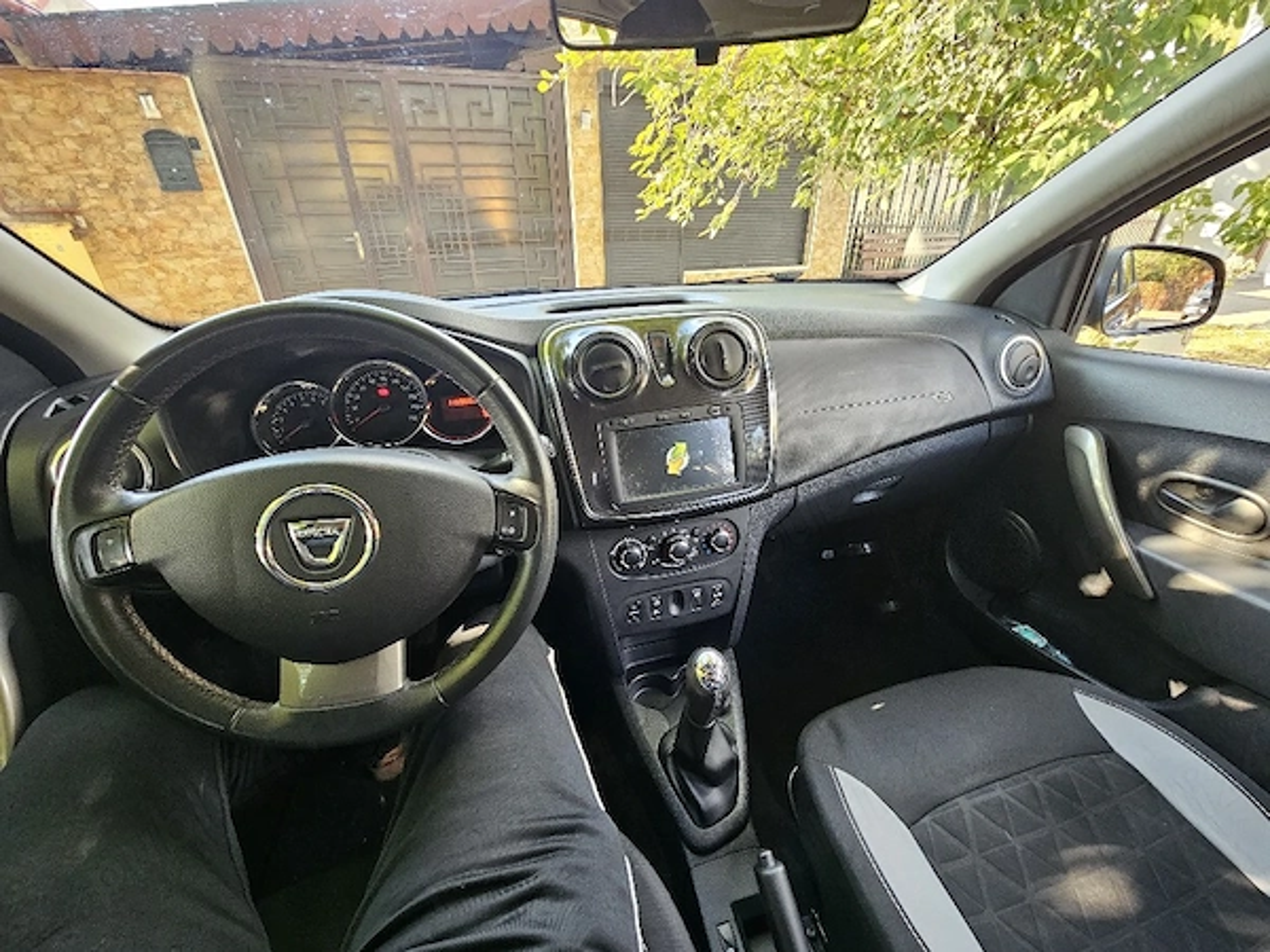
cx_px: 635
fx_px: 477
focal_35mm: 13
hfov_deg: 106.2
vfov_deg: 89.9
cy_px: 476
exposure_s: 1/50.3
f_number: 2.2
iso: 160
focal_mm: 2.2
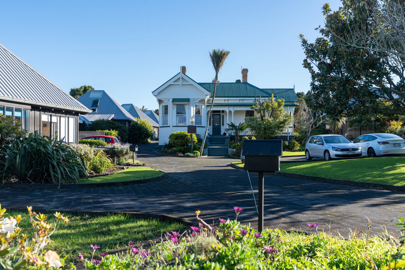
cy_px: 135
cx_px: 202
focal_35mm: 32
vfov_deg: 41.1
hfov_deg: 58.7
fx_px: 360
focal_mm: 32
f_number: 5.6
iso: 400
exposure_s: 1/640
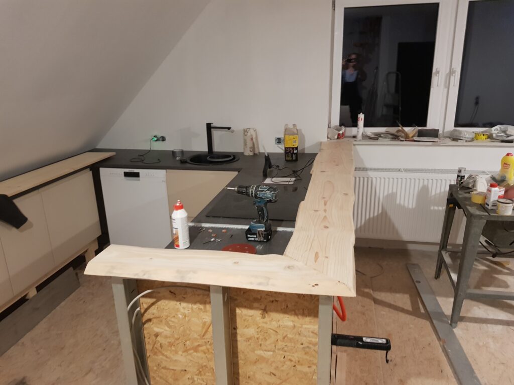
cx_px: 257
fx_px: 386
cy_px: 192
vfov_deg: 53.1
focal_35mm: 26
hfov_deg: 67.3
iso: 200
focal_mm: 4.2
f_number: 1.7
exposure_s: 1/10
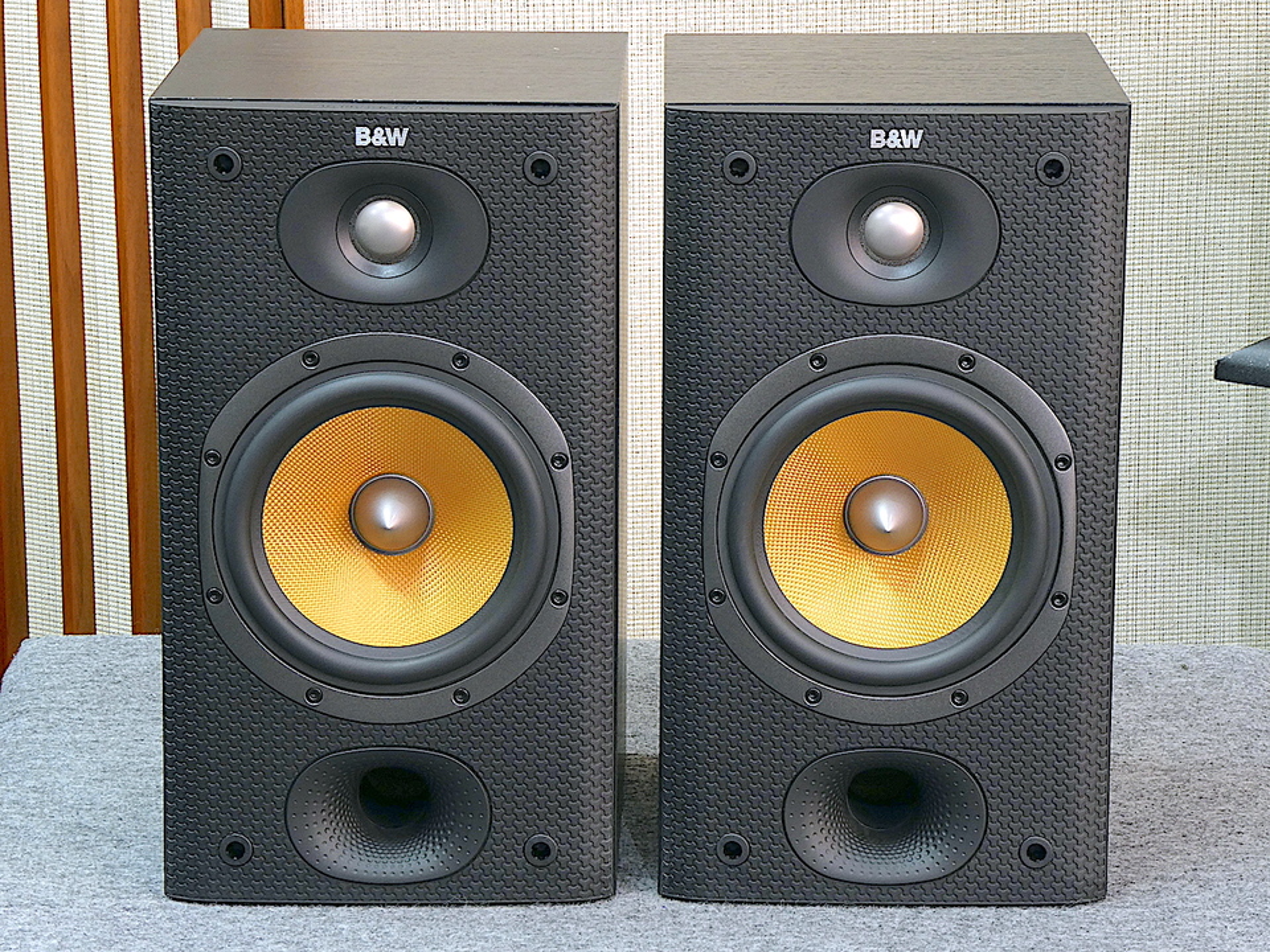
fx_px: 4219
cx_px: 635
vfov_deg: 12.9
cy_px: 476
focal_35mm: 115
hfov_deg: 17.1
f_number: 8
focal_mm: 20.6
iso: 100
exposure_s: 1
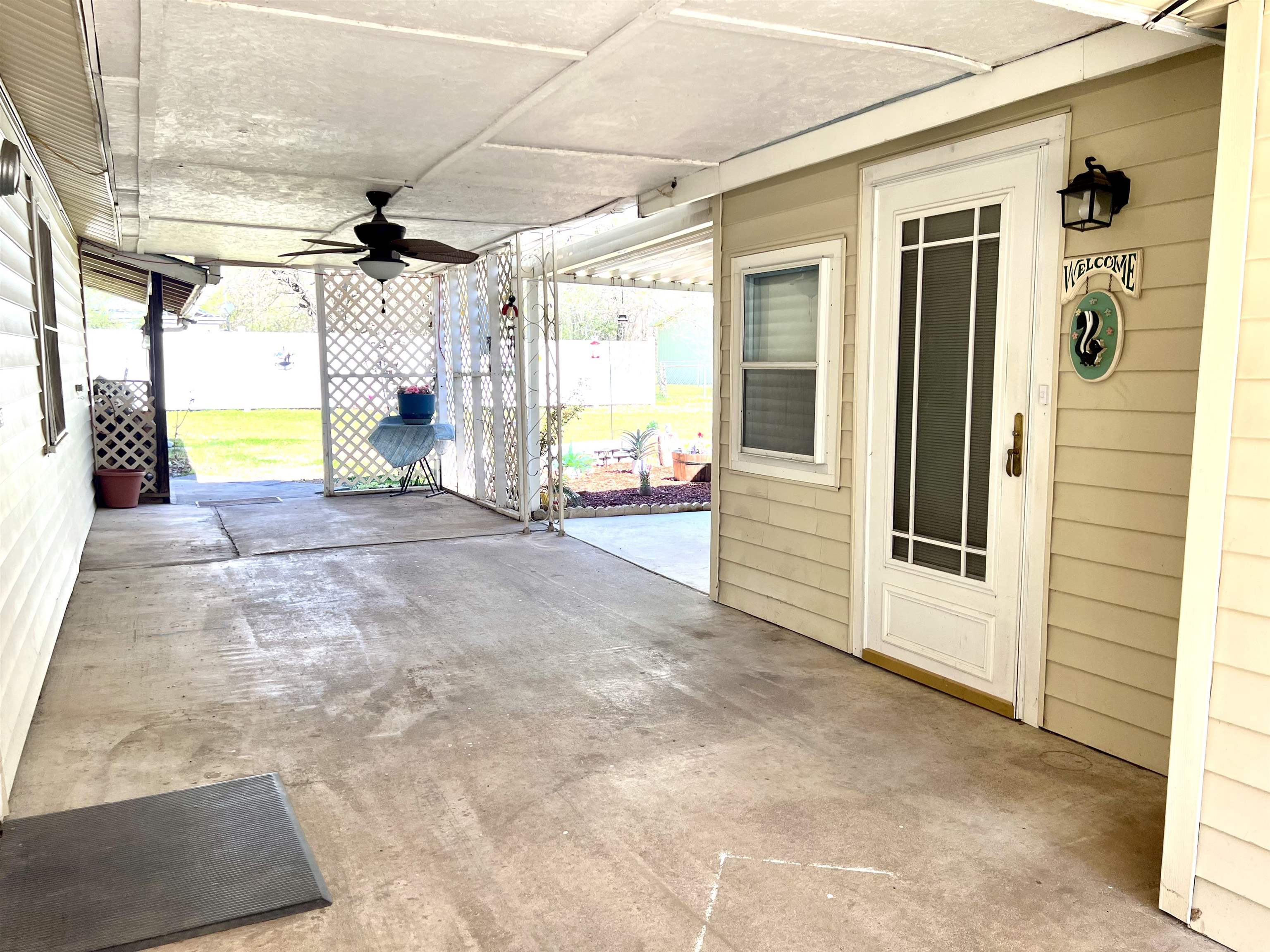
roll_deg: +0.5
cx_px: 635
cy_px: 476
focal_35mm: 26
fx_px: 954
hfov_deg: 67.3
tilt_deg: -7.5
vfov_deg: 53.1
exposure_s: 1/482
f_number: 1.5
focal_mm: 5.7
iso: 50
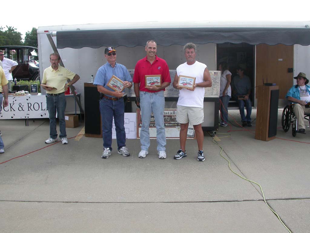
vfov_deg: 37.7
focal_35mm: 38
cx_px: 155
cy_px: 116
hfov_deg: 49.0
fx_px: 340
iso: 100
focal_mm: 7.85
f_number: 5.3
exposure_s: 1/191
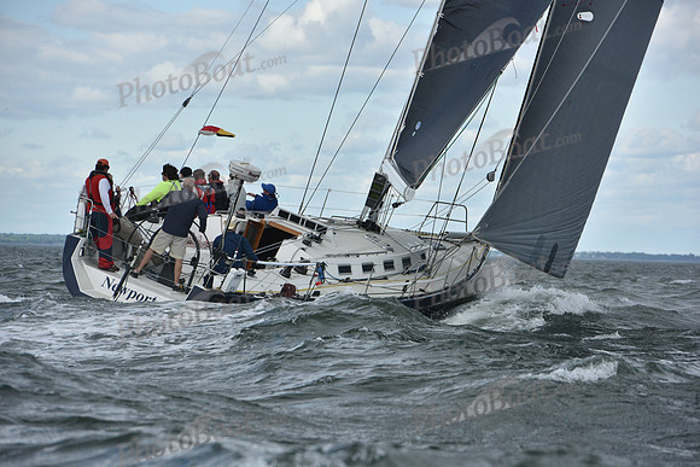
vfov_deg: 6.9
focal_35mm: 200
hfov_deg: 10.3
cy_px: 234
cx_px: 350
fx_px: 3890
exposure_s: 1/1000
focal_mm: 200
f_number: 8
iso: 320
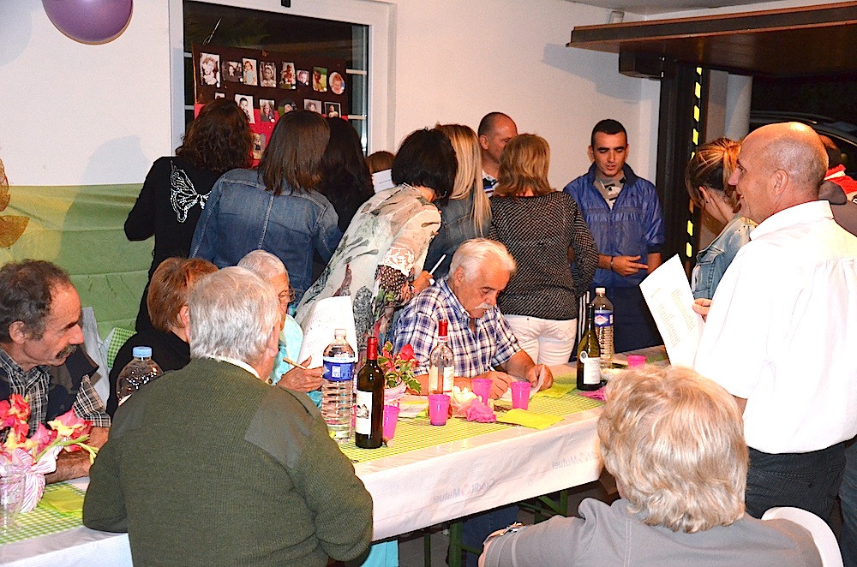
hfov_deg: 41.2
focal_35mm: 48
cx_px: 428
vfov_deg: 27.9
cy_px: 284
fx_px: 1140
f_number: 4.2
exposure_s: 1/60
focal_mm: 32
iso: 3200
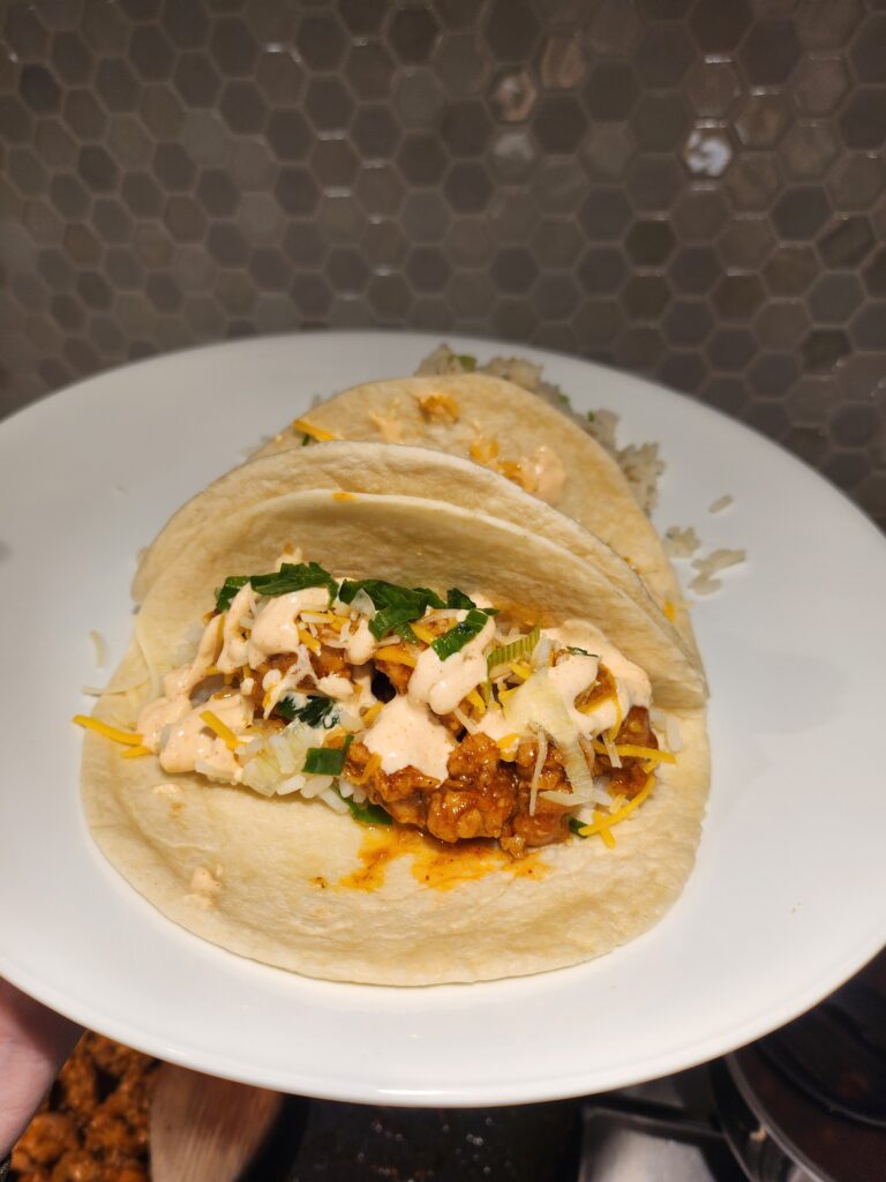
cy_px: 591
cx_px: 443
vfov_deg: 71.6
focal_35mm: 24
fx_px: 819
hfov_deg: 56.8
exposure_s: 1/145
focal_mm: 5
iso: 50
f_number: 1.8
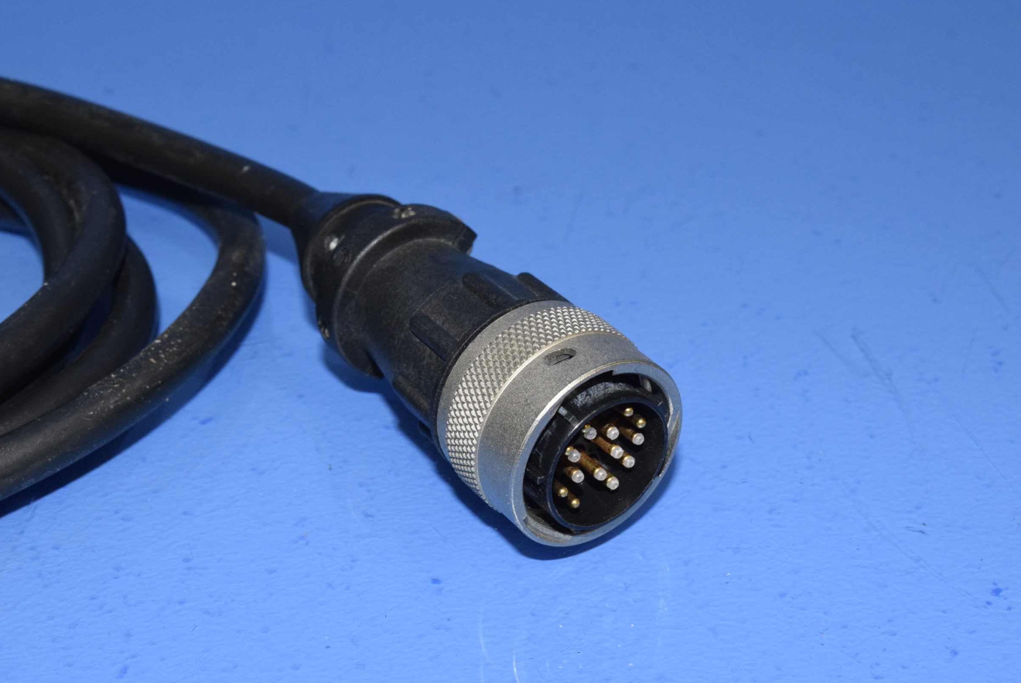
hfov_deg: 32.9
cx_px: 538
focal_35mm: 61
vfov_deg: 22.3
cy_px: 364
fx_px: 1731
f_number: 14
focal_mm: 38
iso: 2200
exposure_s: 1/60
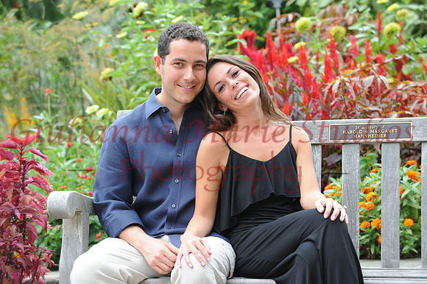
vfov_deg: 9.1
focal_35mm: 150
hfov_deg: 13.7
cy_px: 142
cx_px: 214
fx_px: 1778
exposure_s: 1/160
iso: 500
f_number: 6.3
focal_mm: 150
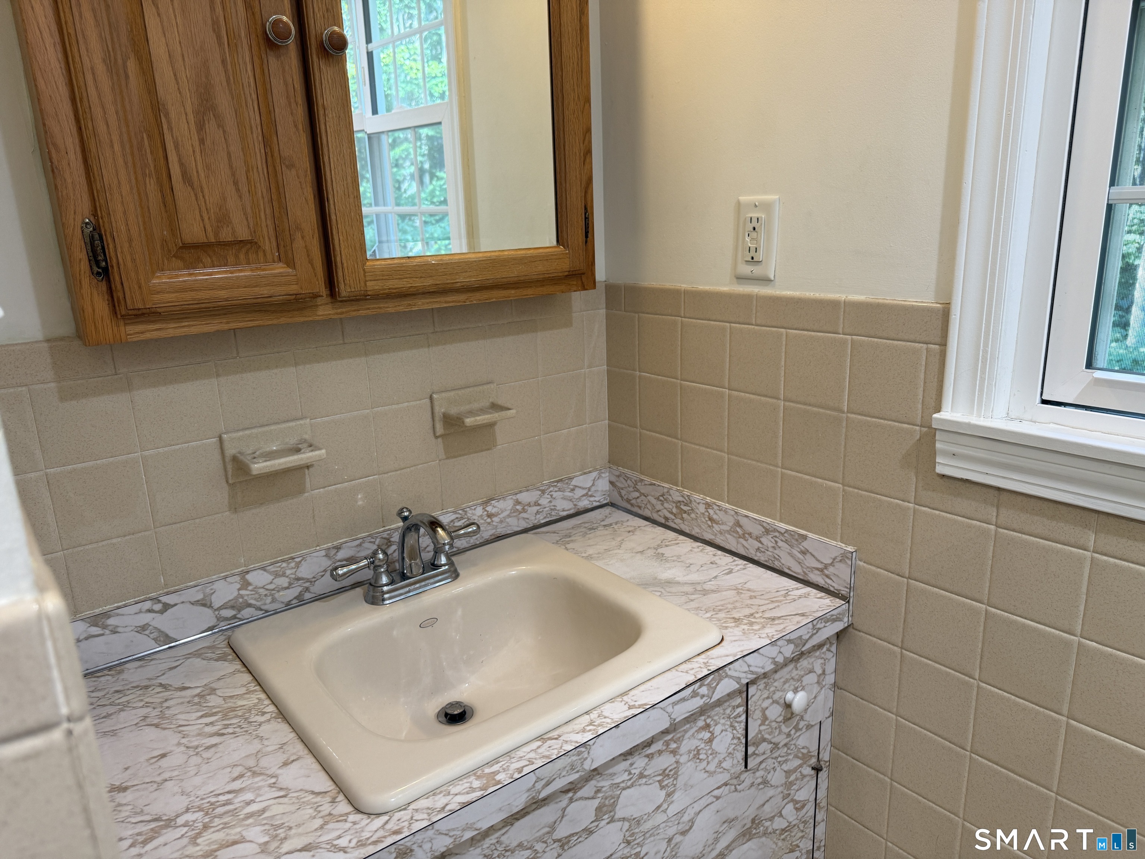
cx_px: 572
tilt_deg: -15.1
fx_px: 794
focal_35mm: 24
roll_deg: +1.6
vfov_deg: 56.8
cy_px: 430
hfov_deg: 71.6
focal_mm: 6.76
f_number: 1.78
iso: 125
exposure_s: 1/60
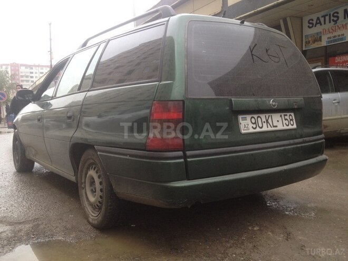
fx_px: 352
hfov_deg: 52.6
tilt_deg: -2.1
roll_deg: +1.5
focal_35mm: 35
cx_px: 174
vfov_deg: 40.7
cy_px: 130
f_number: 2.4
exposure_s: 1/120
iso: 80
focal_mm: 4.28
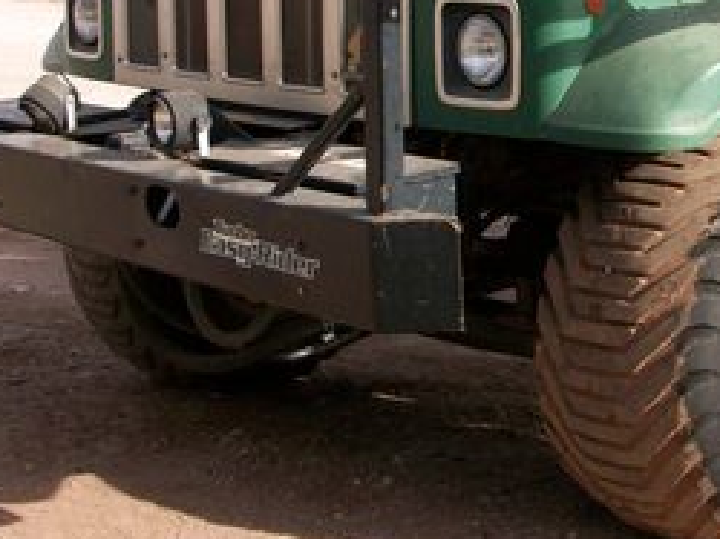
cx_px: 671
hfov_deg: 25.4
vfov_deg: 19.6
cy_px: 81
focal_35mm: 74
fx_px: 1538
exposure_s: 1/717
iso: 64
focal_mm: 5.7
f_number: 2.8
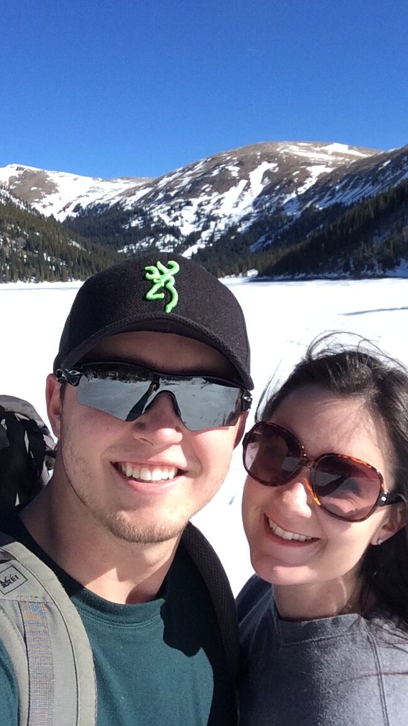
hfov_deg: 29.7
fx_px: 769
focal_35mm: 40
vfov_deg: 50.5
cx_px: 201
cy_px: 354
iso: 50
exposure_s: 1/1458
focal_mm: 2.15
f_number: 2.4
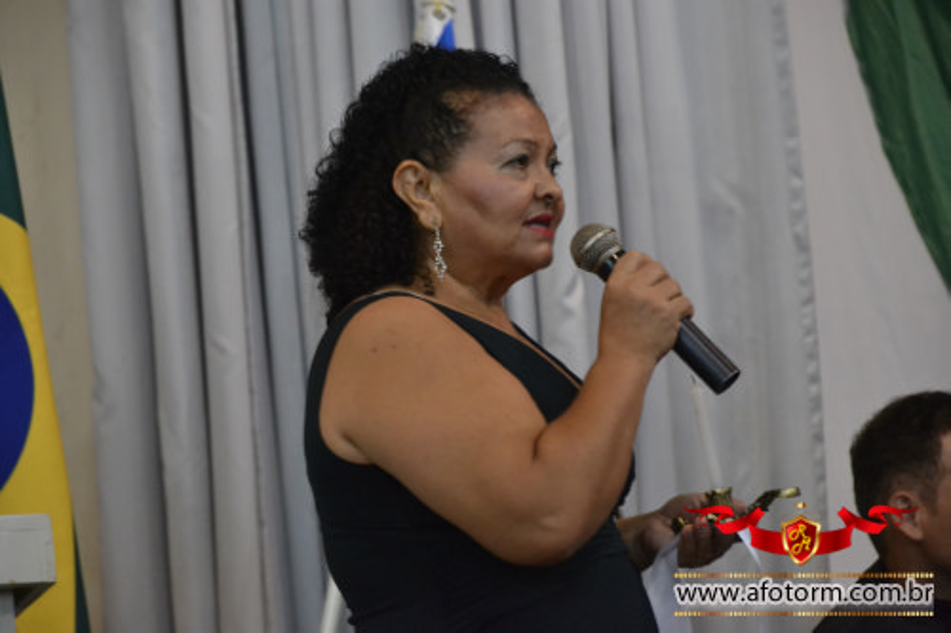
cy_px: 316
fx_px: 4436
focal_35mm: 168
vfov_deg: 8.2
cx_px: 476
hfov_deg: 12.2
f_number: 5.6
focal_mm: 112
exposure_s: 1/25
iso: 3200
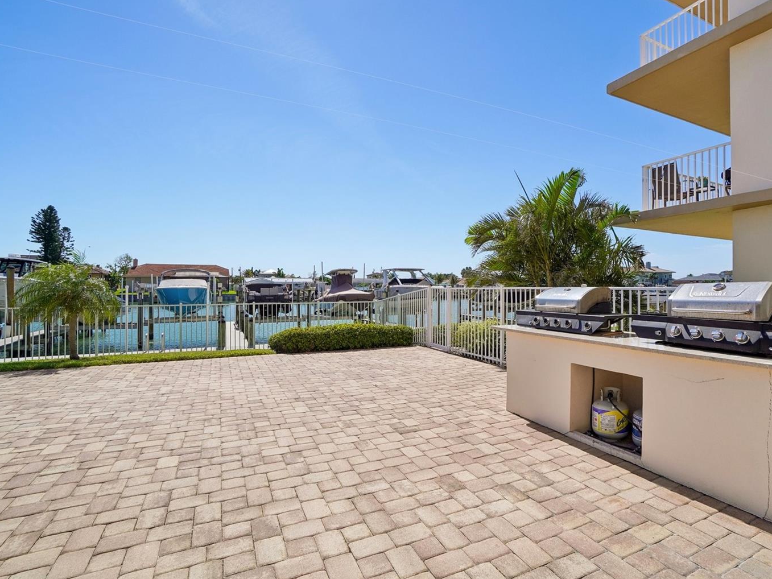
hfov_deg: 90.8
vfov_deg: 74.7
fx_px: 379
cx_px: 422
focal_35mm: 17
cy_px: 293
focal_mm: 10
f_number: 8
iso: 100
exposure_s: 1/500
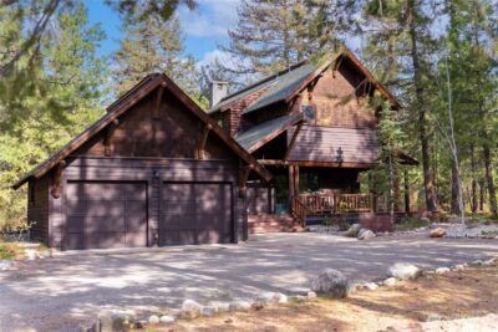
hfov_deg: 48.8
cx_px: 249
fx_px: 549
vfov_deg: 33.7
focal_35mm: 40
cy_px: 166
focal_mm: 39.7
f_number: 2.8
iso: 100
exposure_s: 1/8000
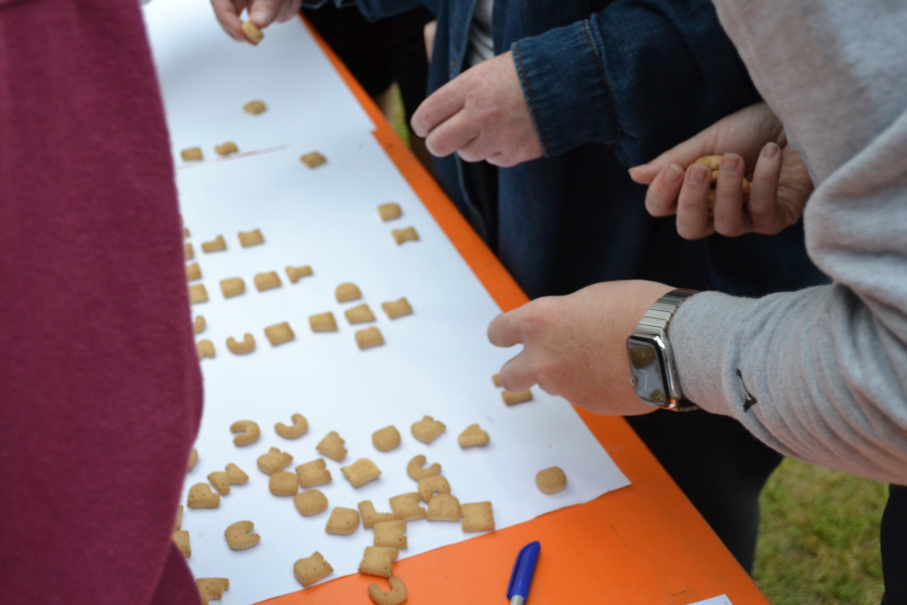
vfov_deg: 29.9
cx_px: 454
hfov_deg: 43.6
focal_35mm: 45
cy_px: 302
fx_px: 1134
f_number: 4.5
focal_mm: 30
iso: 1800
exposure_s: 1/500
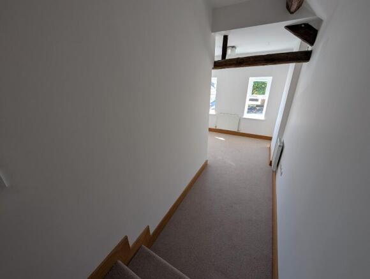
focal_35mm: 12
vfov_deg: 94.7
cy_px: 140
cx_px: 185
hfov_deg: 110.4
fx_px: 128
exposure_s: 1/199
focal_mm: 2.02
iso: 55
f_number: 1.7
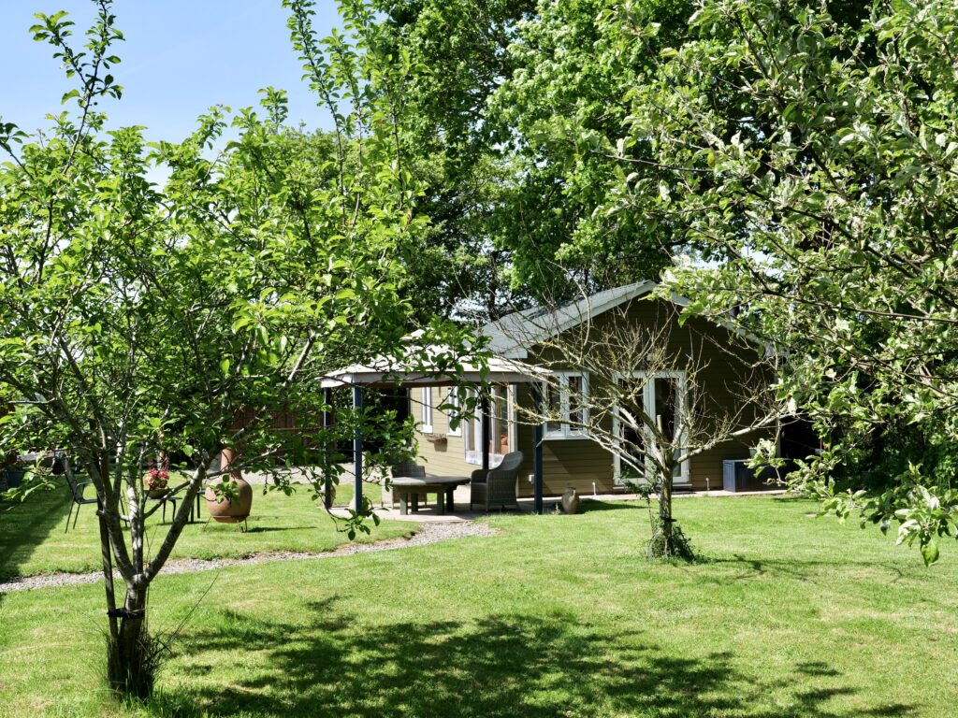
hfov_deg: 46.8
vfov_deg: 36.0
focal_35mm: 40
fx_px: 1107
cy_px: 359
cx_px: 479
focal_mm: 20
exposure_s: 1/400
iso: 200
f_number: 6.3
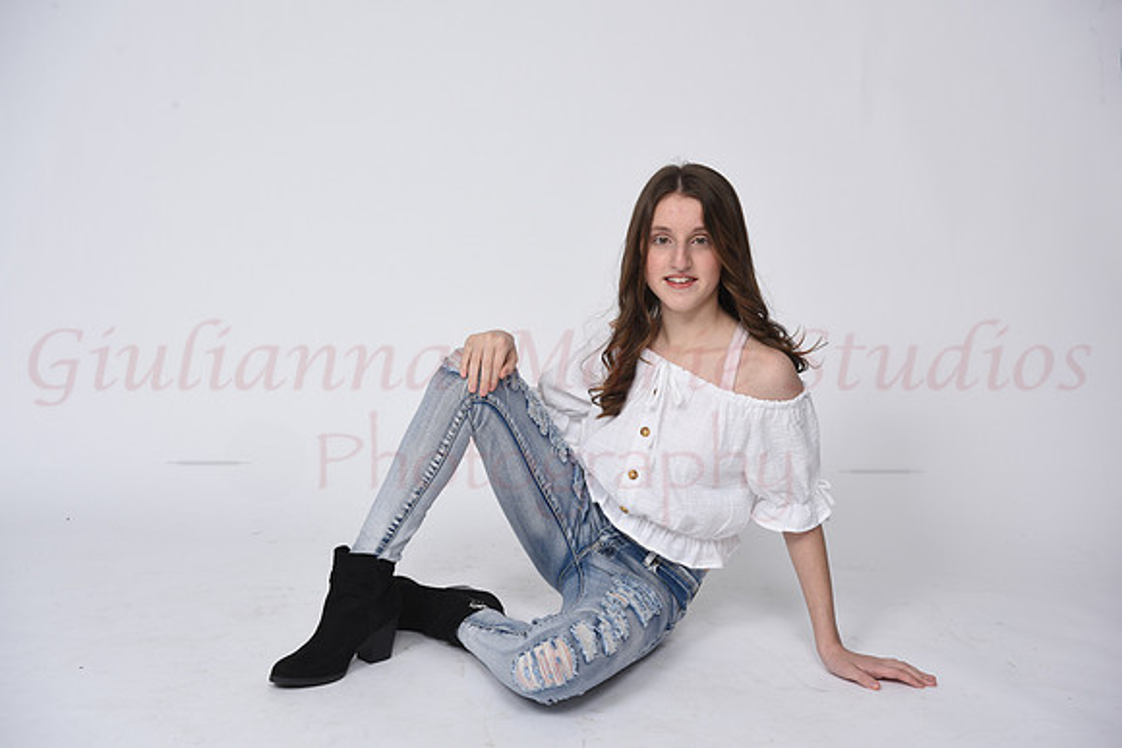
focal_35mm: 48
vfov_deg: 28.1
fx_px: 1496
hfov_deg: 41.1
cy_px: 374
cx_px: 561
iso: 160
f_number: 9
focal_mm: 48
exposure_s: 1/125
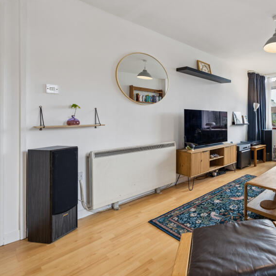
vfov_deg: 74.6
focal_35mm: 20
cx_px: 241
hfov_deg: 64.1
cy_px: 122
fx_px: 180
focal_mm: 13
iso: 200
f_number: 2.8
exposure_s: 1/30
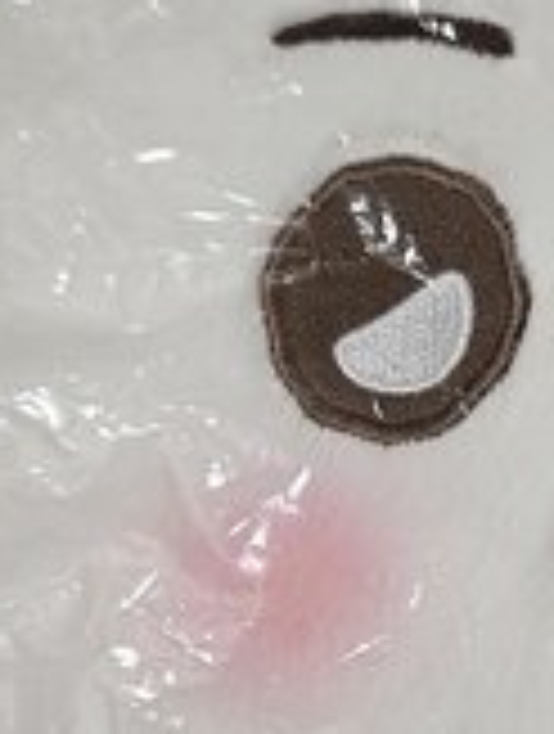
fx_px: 1594
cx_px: 554
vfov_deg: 25.8
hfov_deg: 19.2
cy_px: 502
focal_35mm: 75
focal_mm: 5.4
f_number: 1.8
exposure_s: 1/120
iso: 800
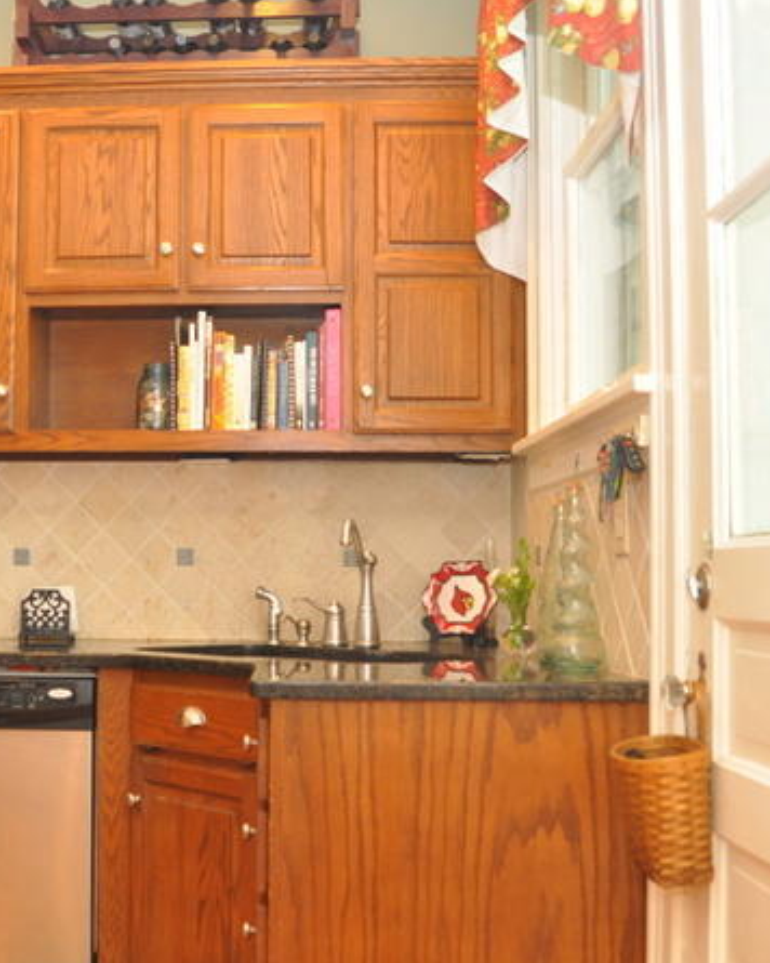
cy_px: 541
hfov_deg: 18.8
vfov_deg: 23.5
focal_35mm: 81
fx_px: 2307
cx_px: 182
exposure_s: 1/60
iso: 720
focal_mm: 32
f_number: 4
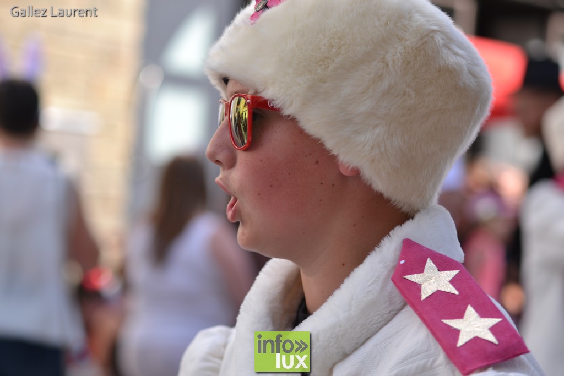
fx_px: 1598
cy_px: 188
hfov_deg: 20.0
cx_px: 282
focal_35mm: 102
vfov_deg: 13.4
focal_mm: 68
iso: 100
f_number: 2.8
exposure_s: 1/500
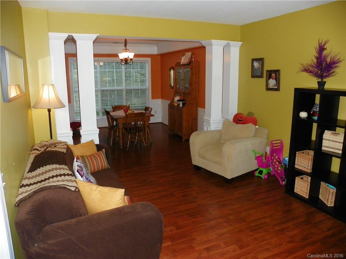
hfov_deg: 67.3
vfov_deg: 53.1
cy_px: 130
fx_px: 260
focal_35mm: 26
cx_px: 173
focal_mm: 4.6
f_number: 2.8
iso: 200
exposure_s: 1/125
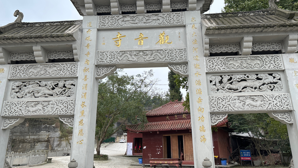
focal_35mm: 29
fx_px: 229
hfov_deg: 66.1
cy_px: 68
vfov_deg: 40.0
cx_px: 152
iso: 80
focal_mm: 5.96
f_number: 1.6
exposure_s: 1/121
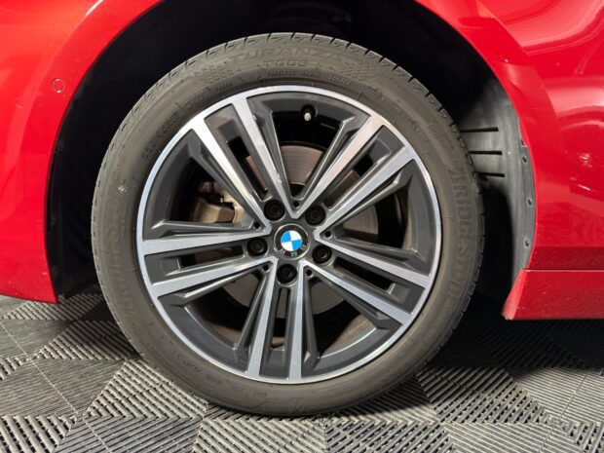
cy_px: 226
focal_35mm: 24
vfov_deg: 56.8
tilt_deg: -11.0
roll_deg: -2.4
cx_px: 302
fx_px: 419
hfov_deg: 71.6
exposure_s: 1/33
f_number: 1.78
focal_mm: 6.76
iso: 500
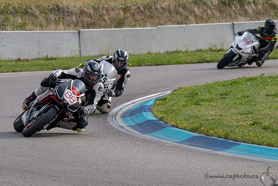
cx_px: 97
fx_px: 3113
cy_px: 93
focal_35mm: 403
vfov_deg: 3.4
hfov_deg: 5.1
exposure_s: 1/800
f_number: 11
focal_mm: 310
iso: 640
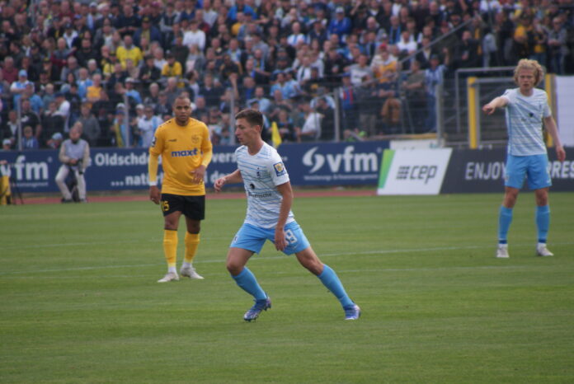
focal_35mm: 450
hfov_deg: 4.6
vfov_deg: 3.1
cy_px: 192
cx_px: 287
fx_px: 7184
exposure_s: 1/500
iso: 400
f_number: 6.3
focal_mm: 300
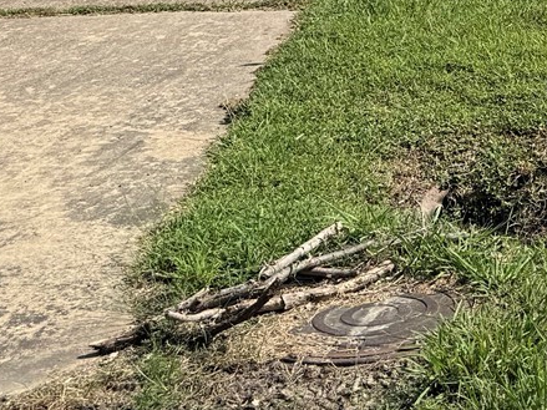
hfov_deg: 17.0
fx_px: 1659
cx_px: 820
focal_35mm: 105
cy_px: -208
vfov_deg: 13.3
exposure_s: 1/4049
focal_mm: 6.76
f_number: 1.78
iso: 80
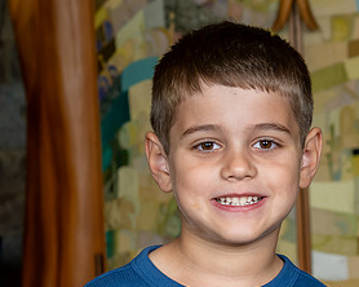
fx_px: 1773
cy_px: 266
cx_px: 311
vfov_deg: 9.2
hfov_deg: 11.5
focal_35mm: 167
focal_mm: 53
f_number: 7.1
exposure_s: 1/200
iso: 500
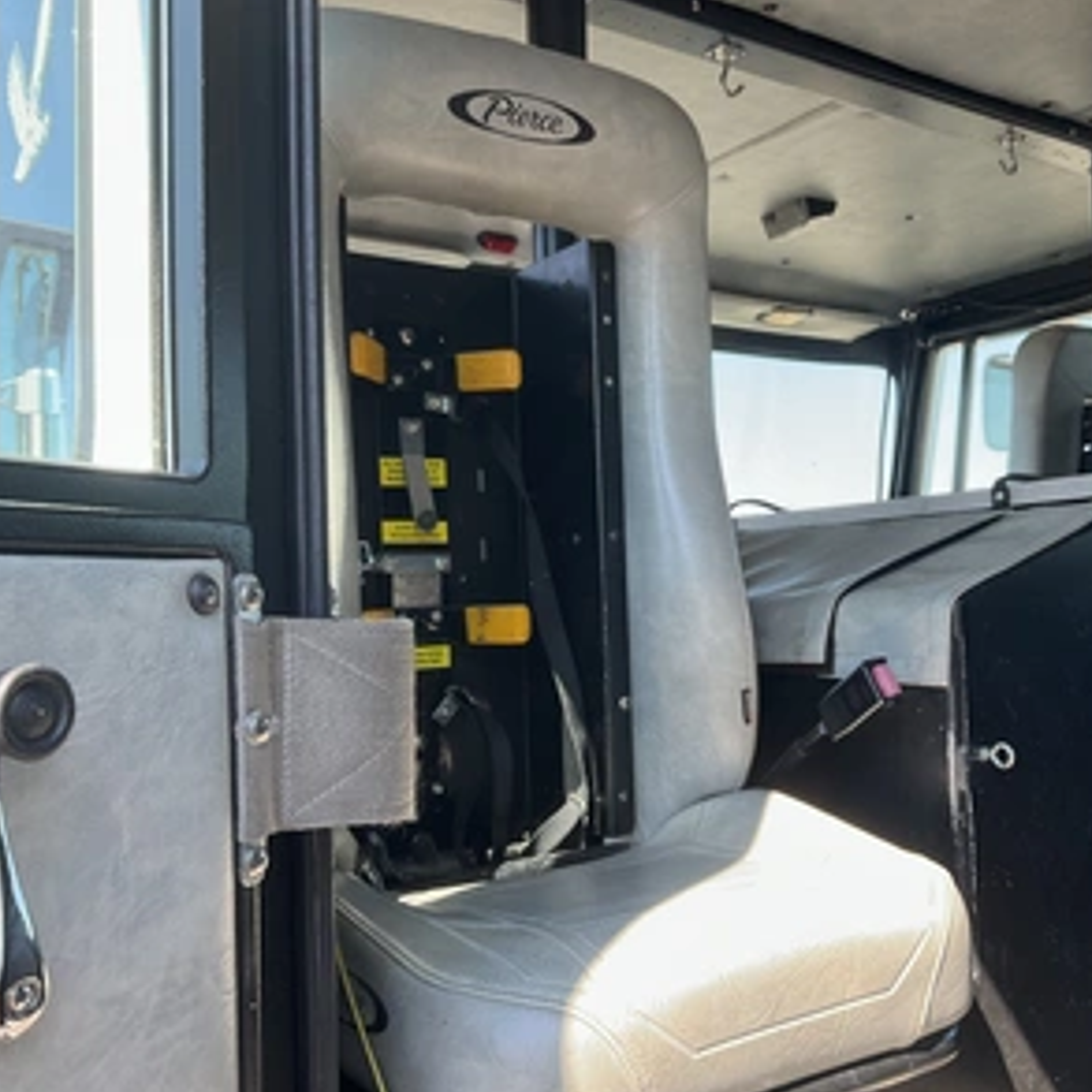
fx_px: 1249
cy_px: 555
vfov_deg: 47.2
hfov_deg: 46.7
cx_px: 701
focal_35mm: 35
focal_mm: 3
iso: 25
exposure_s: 1/186
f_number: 1.8
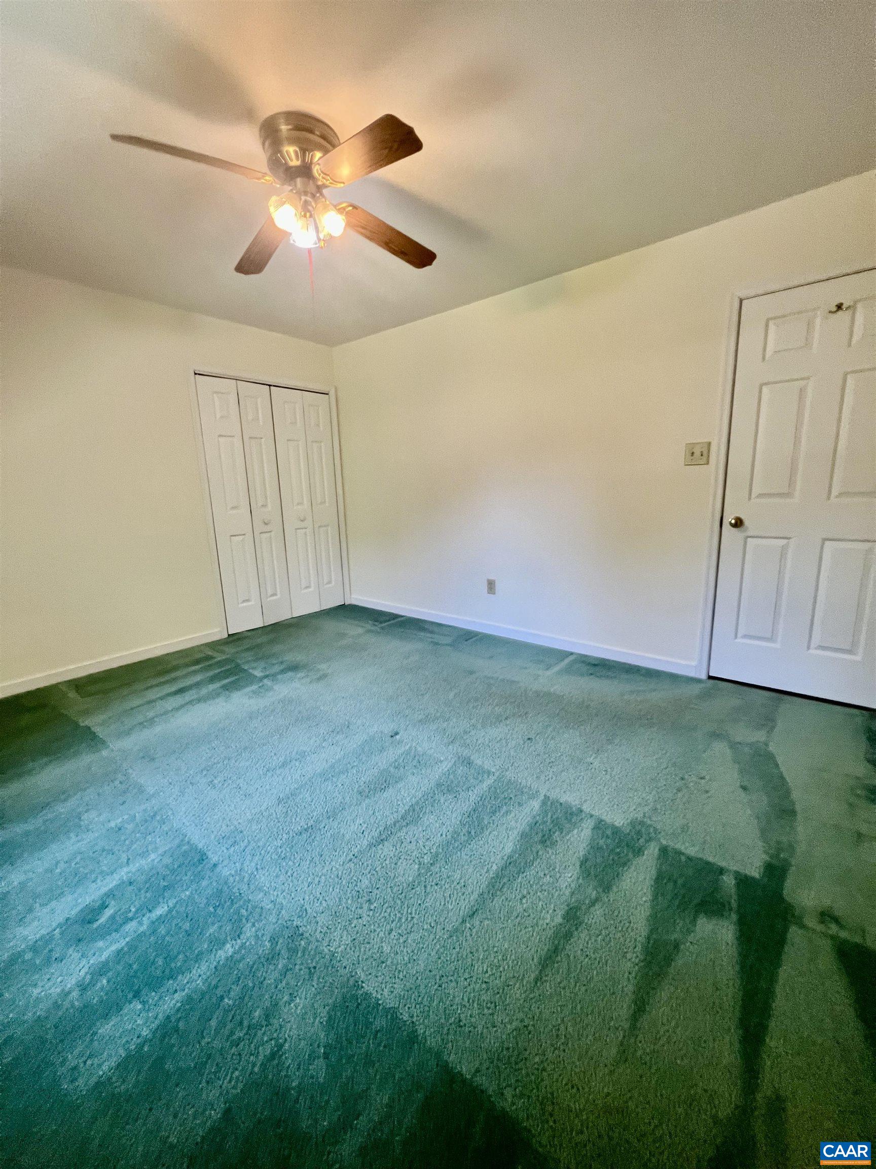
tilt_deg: -11.5
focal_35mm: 13
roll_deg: +2.5
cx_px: 438
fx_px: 439
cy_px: 584
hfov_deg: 89.9
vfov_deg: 106.2
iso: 200
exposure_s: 1/120
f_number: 1.8
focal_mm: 1.57
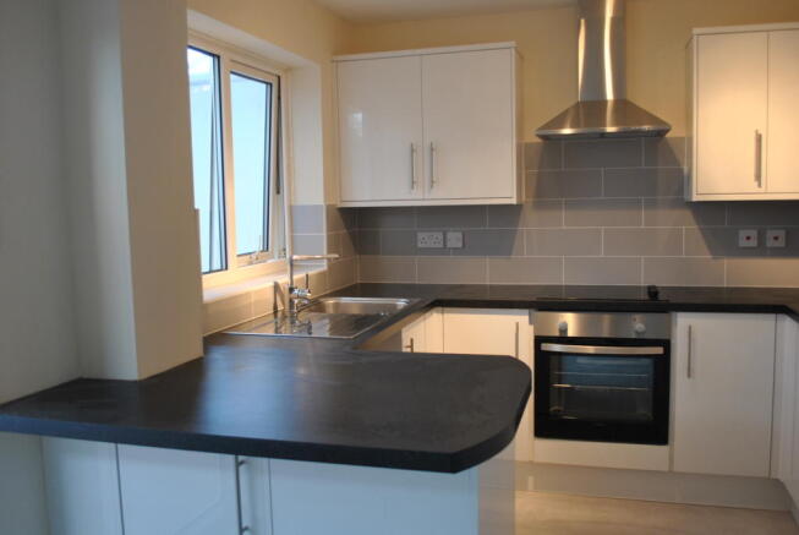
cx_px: 400
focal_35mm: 33
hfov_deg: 57.2
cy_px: 268
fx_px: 733
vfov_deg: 40.1
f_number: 3.8
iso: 360
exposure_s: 1/30
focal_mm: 22
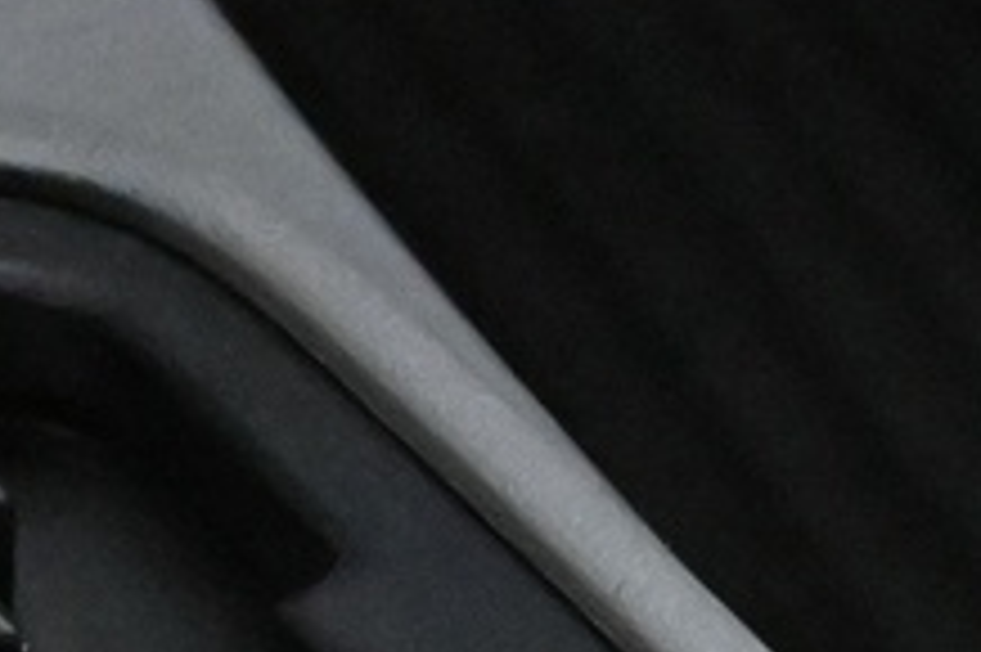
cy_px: -81
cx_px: -351
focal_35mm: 335
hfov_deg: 6.1
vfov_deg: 4.1
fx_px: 9122
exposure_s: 1/50
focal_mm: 30
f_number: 4.8
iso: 11400
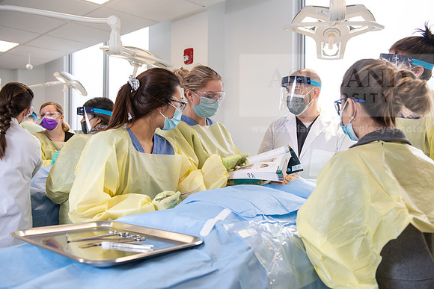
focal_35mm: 32
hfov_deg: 58.7
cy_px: 144
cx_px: 217
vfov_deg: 41.1
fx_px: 386
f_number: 4
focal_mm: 32
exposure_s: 1/200
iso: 500
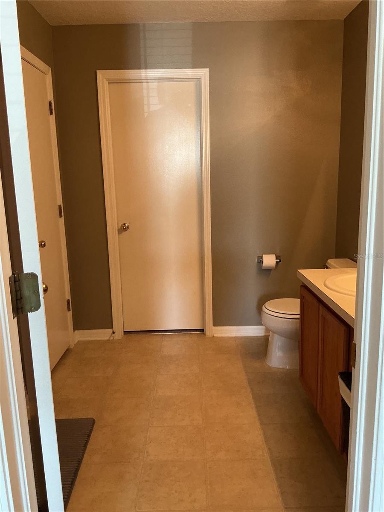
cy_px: 256
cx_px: 192
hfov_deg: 48.2
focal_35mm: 29
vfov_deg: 61.7
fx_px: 429
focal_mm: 3
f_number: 1.8
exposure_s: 1/50
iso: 160
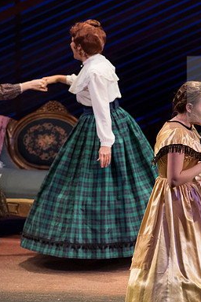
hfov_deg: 3.0
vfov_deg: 4.6
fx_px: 3794
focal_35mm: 453
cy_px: 151
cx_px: 163
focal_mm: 300
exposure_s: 1/400
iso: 3200
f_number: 4.5
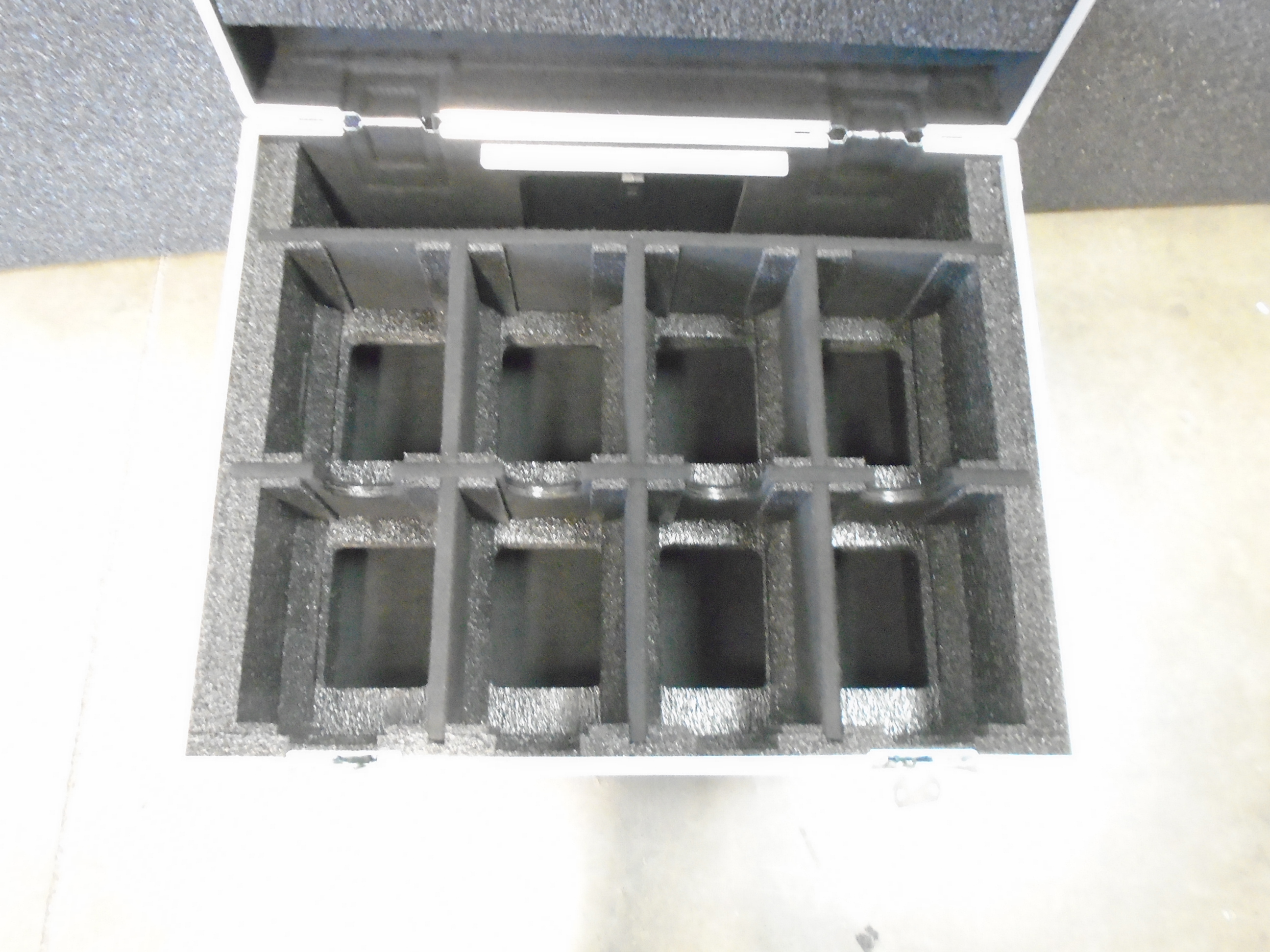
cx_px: 635
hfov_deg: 67.3
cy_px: 476
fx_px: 954
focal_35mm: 26
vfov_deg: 53.1
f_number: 3.2
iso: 1000
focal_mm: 4.6
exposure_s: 1/4
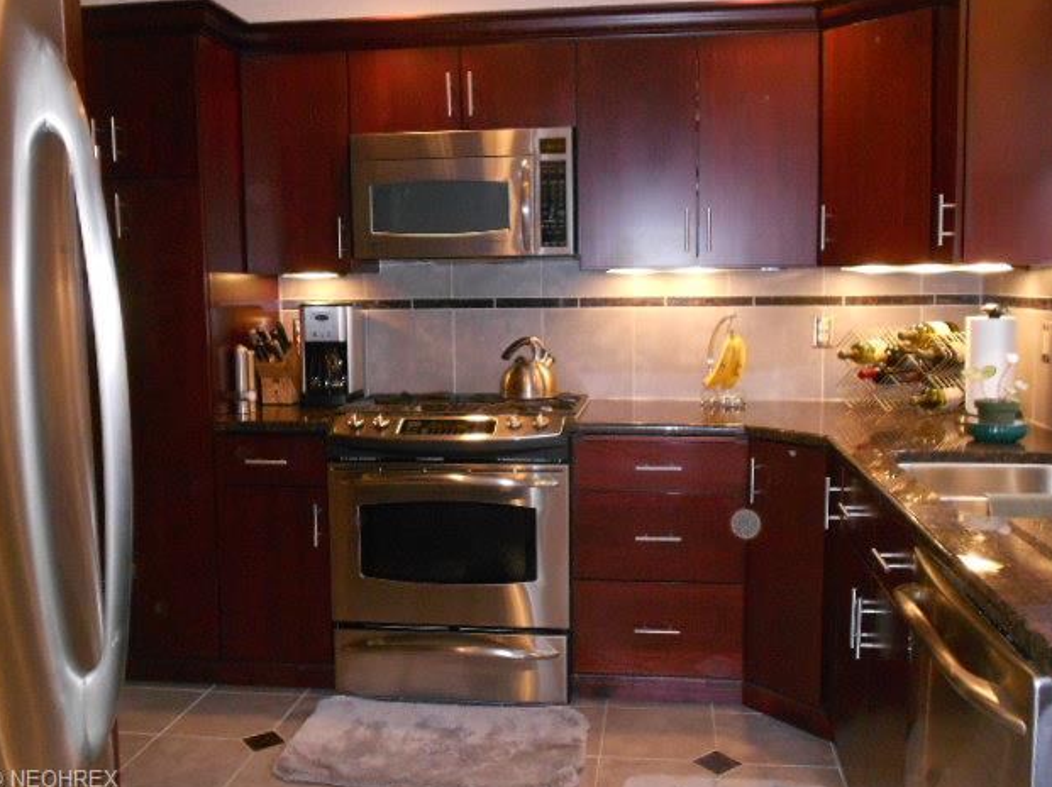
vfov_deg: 42.9
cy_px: 389
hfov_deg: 55.4
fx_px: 1002
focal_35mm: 33
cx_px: 525
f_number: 3.6
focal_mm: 5.8
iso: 500
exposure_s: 1/30
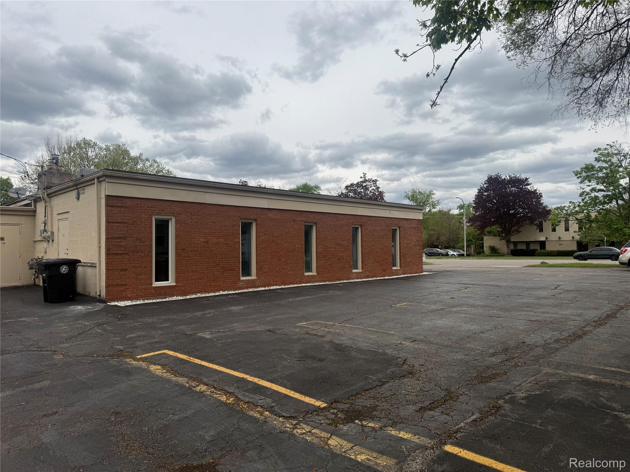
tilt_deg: +2.7
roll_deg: +0.0
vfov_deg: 56.8
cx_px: 315
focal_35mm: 24
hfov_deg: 71.6
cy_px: 236
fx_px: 437
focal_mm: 6.76
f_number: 1.78
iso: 80
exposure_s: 1/6173
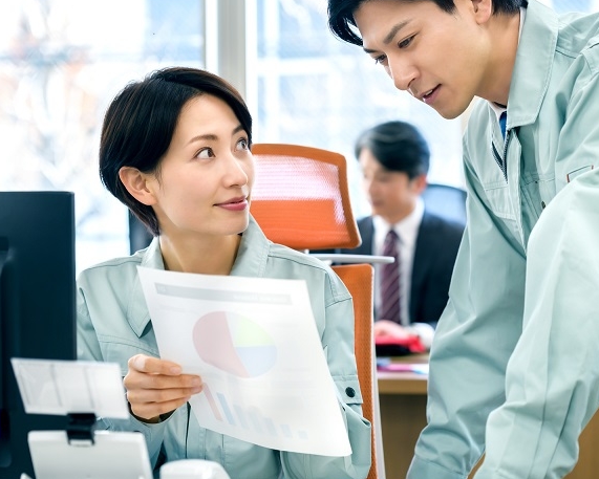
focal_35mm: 92
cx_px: 342
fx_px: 1631
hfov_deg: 20.8
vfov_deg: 16.7
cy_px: 234
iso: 400
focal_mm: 70
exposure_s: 1/250
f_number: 3.5
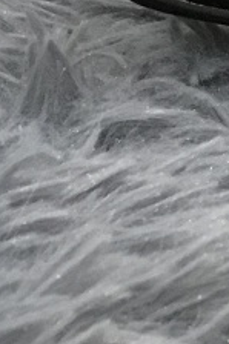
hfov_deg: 7.6
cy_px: -241
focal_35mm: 173
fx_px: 1653
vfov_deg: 11.2
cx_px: 476
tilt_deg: -14.0
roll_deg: +1.2
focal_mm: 3.3
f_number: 2.4
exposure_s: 1/33
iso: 160
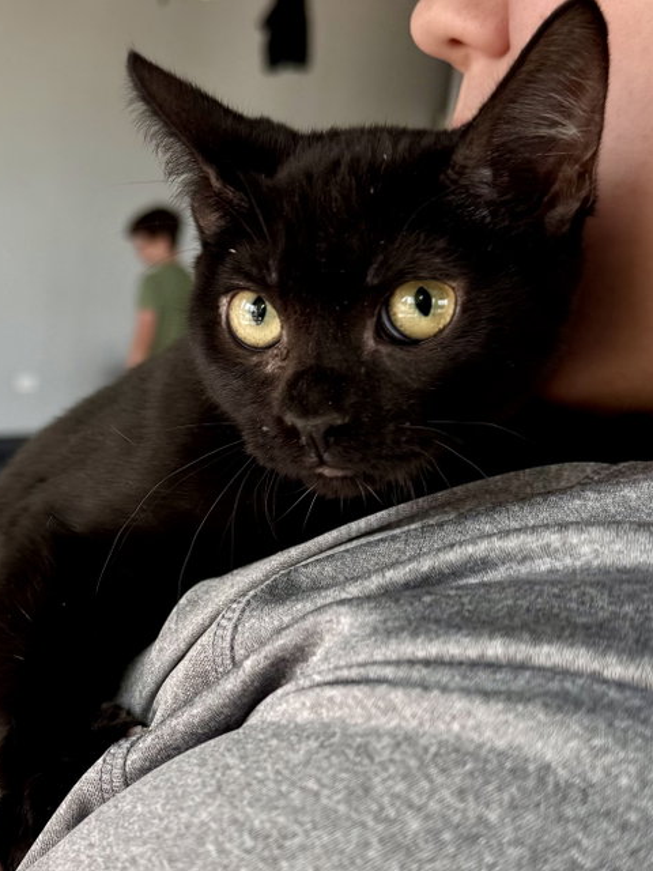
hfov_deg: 54.9
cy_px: 443
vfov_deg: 69.4
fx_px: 629
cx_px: 321
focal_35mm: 25
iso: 64
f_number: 1.78
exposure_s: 1/255
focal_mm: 6.76
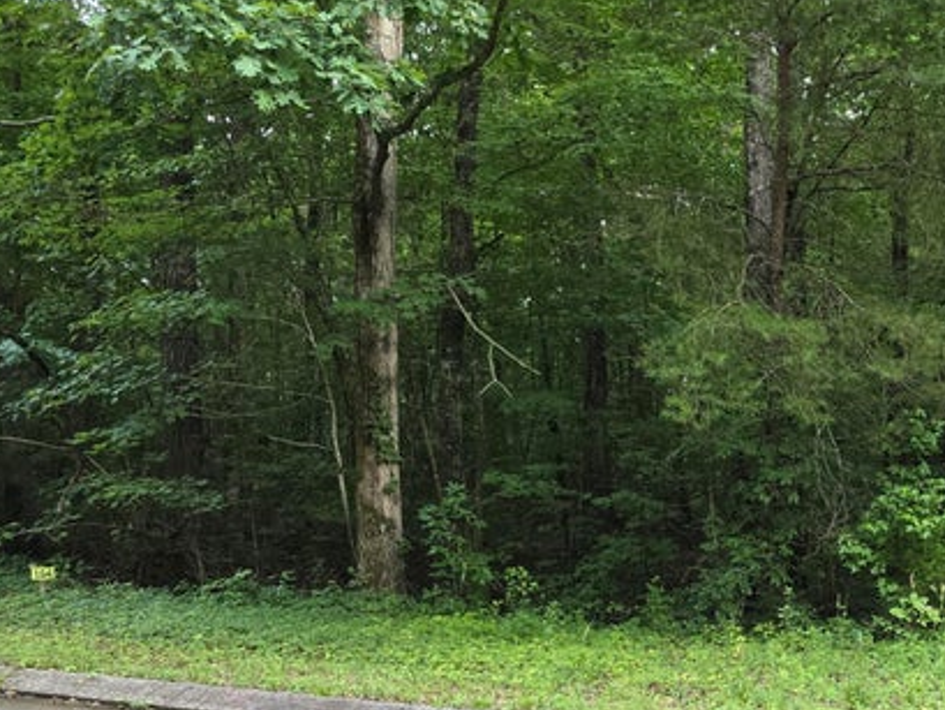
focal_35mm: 48
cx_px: 932
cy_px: 567
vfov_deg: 29.6
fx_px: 1311
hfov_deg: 36.0
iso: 200
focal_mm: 6.3
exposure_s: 1/120
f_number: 1.7
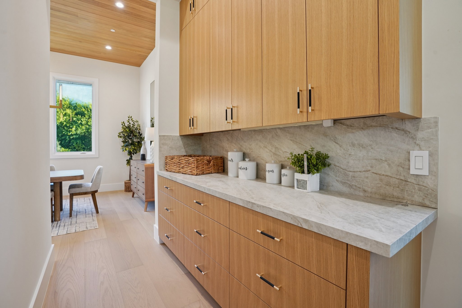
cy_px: 154
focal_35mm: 16
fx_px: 205
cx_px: 231
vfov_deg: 73.7
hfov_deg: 96.7
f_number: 8
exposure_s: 1/10
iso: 400
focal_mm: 16
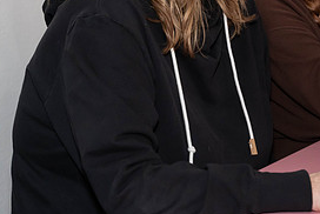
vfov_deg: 10.5
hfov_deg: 15.5
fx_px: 1157
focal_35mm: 130
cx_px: 324
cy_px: 3
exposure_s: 1/160
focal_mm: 61
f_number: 4
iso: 4000
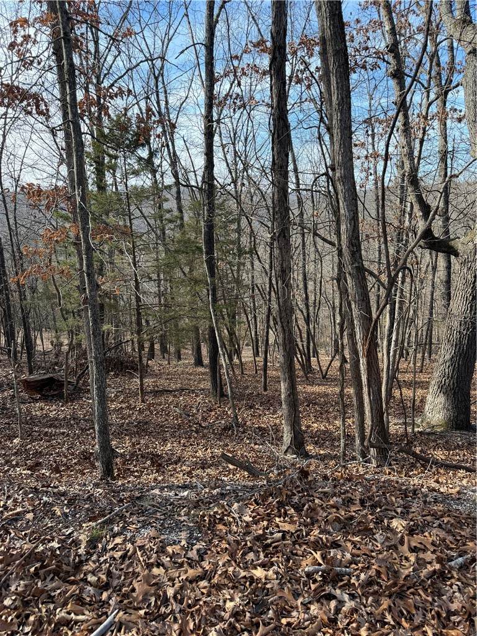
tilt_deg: -15.3
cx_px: 238
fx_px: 441
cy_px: 318
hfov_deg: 56.8
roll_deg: +0.0
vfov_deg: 71.6
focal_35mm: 24
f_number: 1.78
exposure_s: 1/1060
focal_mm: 6.76
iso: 100
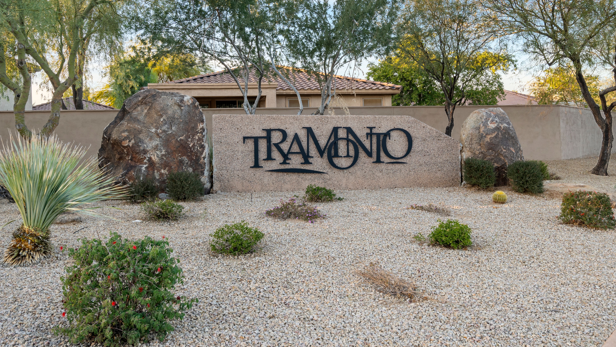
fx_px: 539
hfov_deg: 59.5
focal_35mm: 33
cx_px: 309
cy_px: 164
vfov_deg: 35.6
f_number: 11
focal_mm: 31
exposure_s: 1/10
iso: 500
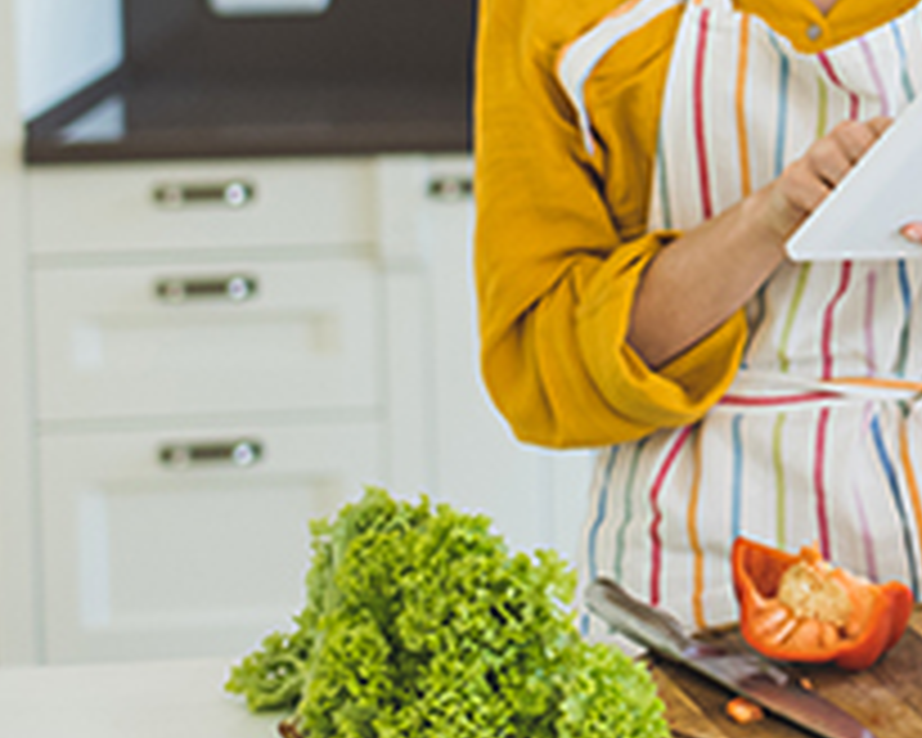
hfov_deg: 15.8
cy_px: -79
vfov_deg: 13.5
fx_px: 3056
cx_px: 1385
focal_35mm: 112
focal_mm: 35
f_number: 2.2
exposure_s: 1/125
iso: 400
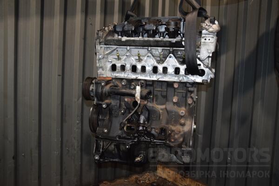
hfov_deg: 59.5
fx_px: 244
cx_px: 140
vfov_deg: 41.7
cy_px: 93
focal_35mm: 32
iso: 800
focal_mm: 21
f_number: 5
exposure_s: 1/60
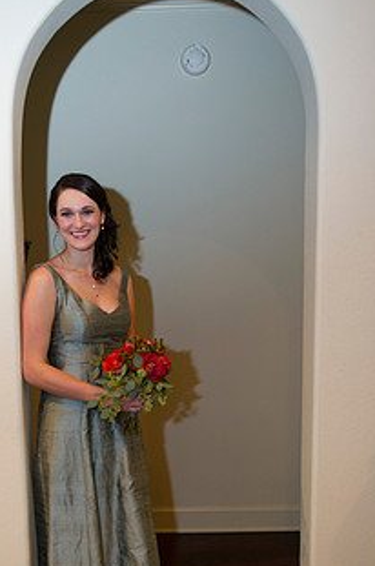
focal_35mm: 42
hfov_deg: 31.6
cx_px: 137
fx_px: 659
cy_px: 359
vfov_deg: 46.0
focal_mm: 29
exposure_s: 1/40
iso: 320
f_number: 3.2
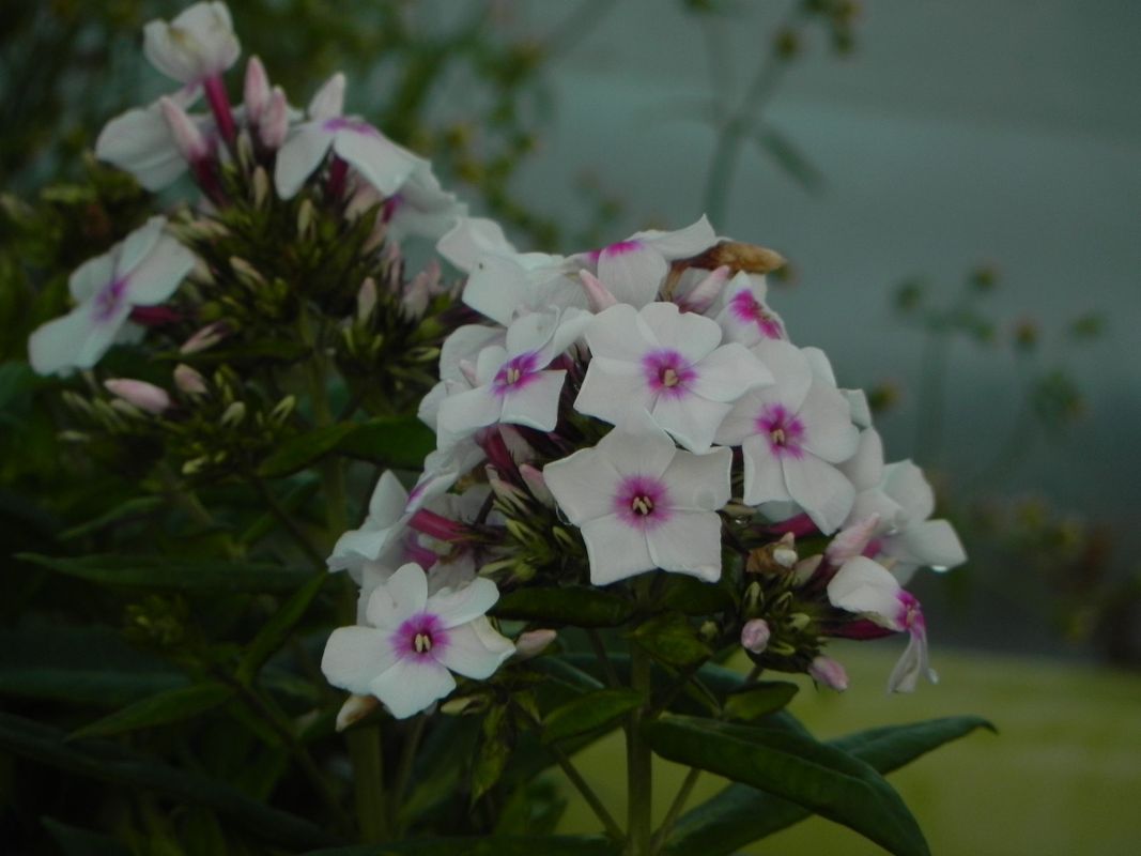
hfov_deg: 2.9
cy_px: 428
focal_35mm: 678
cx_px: 570
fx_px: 22345
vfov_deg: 2.2
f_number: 5
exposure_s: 1/80
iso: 160
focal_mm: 120
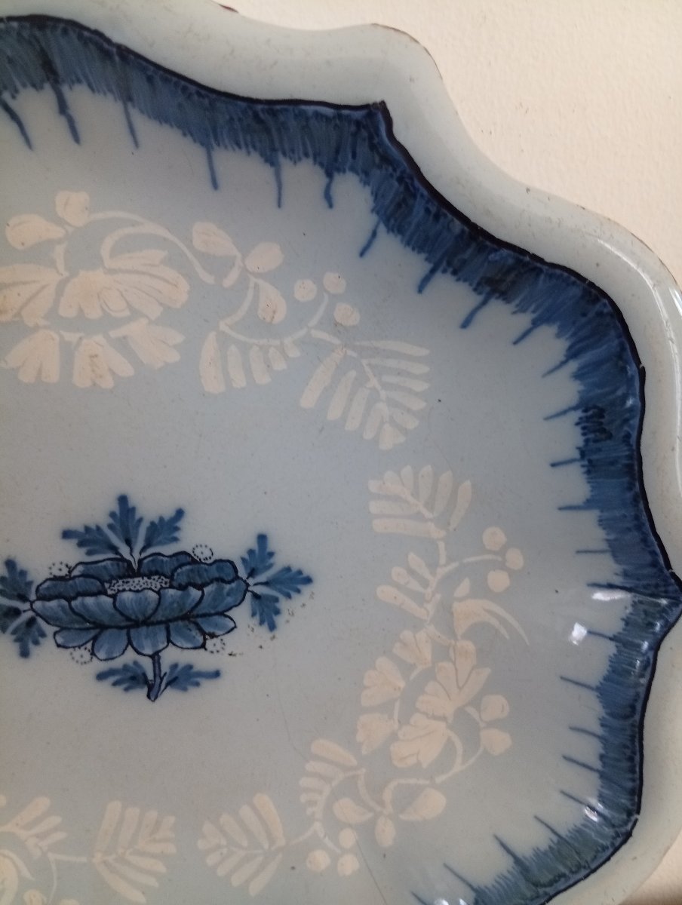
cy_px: 452
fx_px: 707
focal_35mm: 27
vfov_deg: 65.2
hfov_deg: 51.5
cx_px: 341
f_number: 1.8
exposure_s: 1/33.3
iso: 173
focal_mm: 3.84
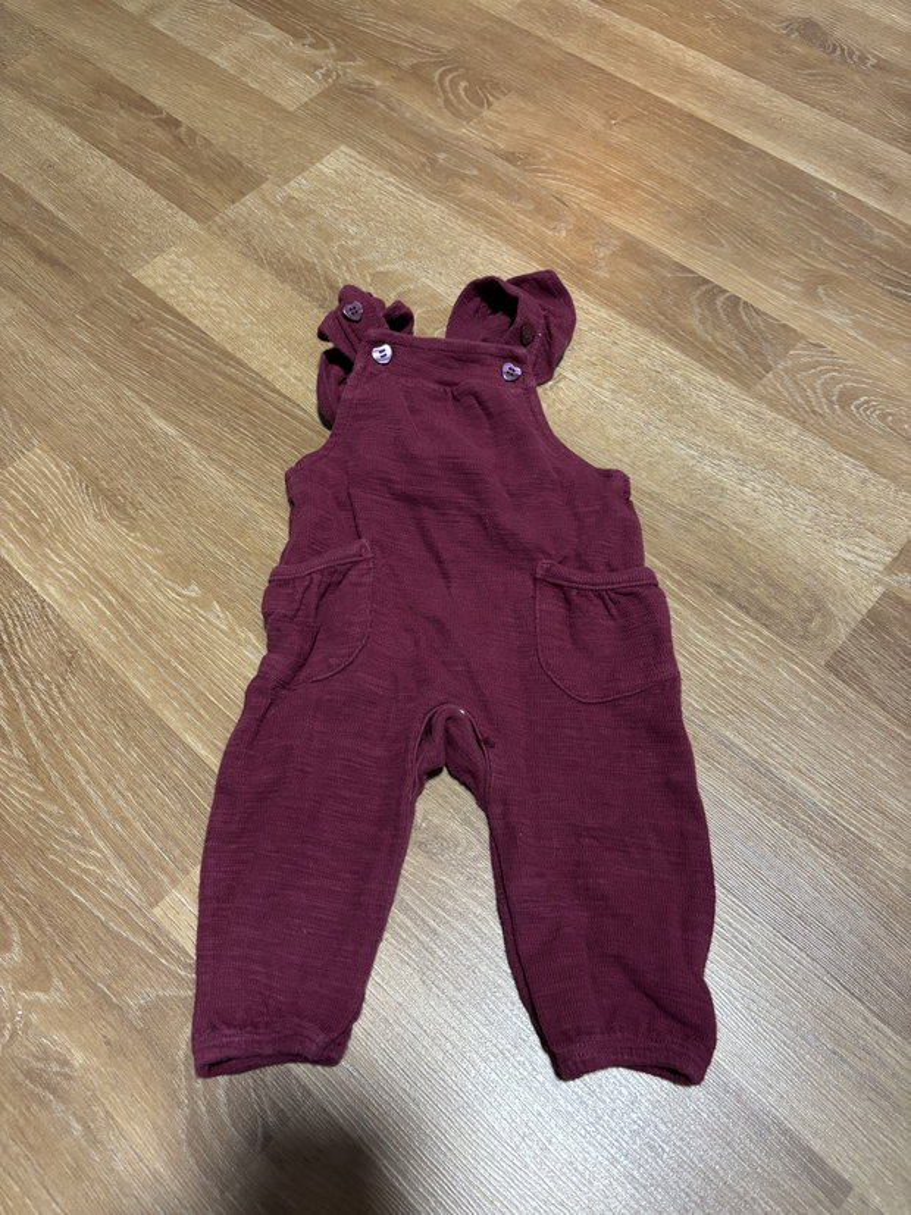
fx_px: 913
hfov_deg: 53.1
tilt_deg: -62.3
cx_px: 456
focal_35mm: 26
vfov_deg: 67.3
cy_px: 608
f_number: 1.6
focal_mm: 5.96
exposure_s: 1/50
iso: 320
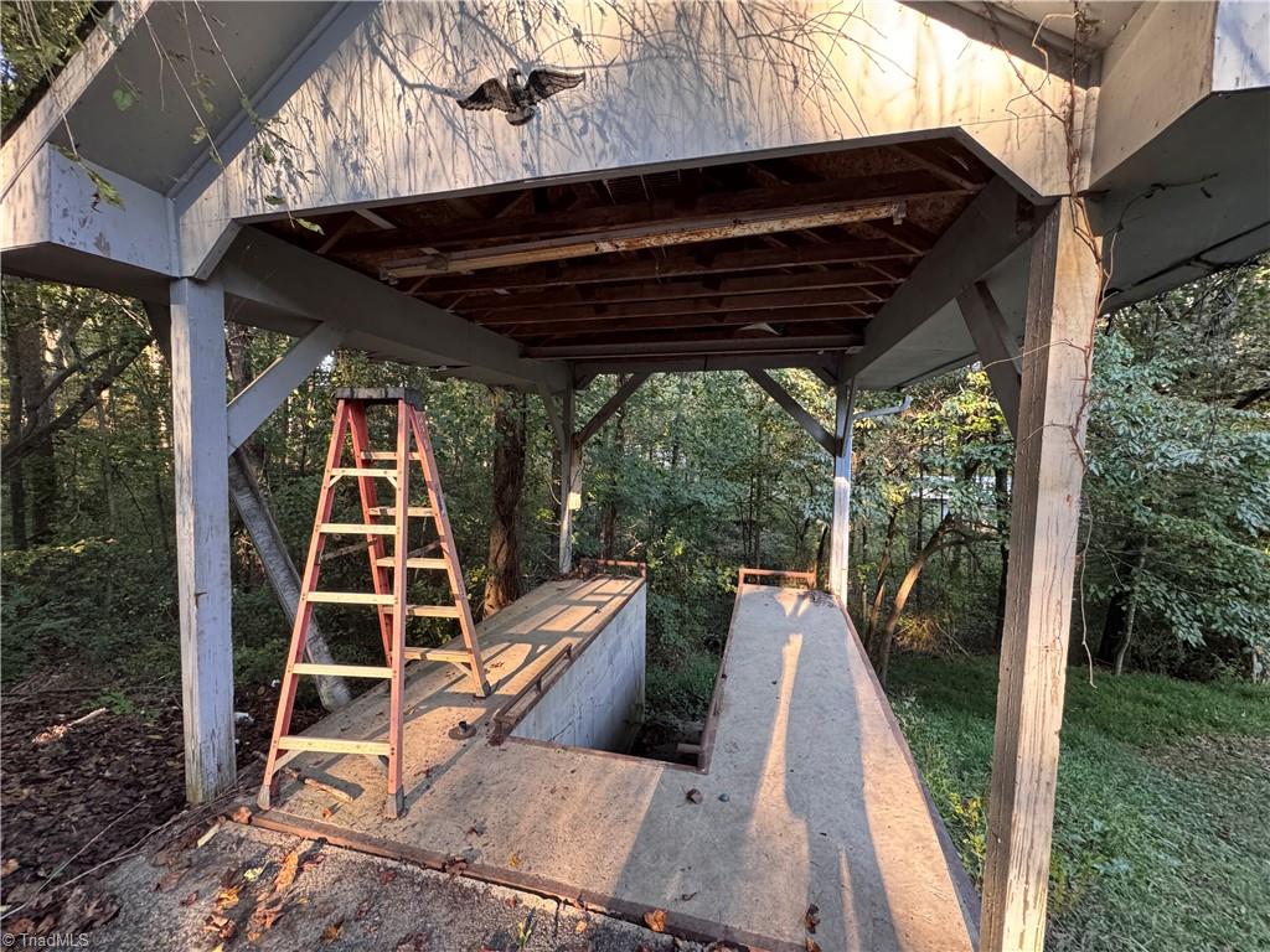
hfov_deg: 102.1
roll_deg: -1.2
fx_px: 514
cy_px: 476
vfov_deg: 85.7
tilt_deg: -4.6
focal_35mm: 14
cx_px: 635
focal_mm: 2.22
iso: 320
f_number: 2.2
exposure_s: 1/99
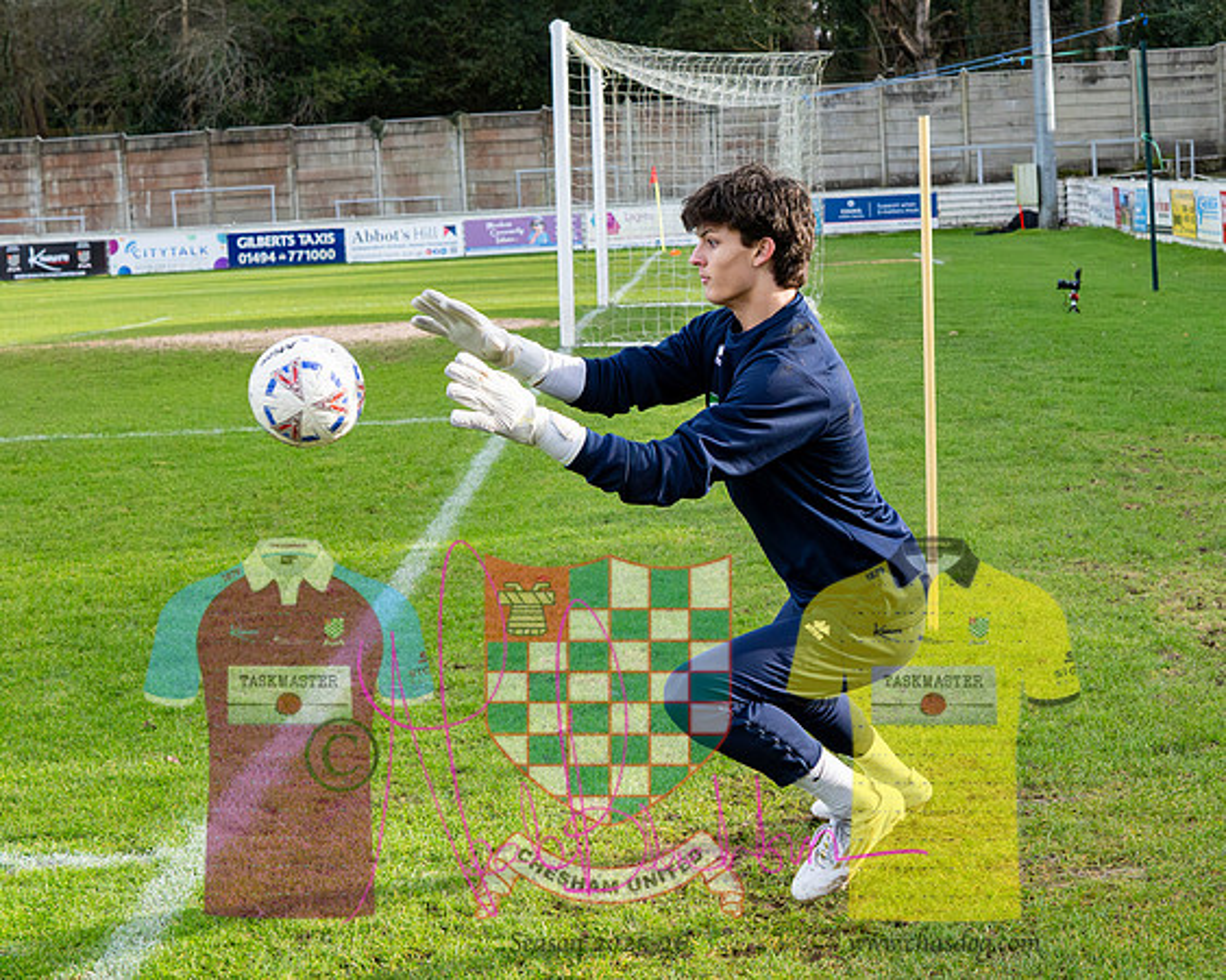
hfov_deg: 24.2
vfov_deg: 19.5
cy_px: 381
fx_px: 2848
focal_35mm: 79
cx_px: 840
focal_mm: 35
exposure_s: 1/3200
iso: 1250
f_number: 4.5
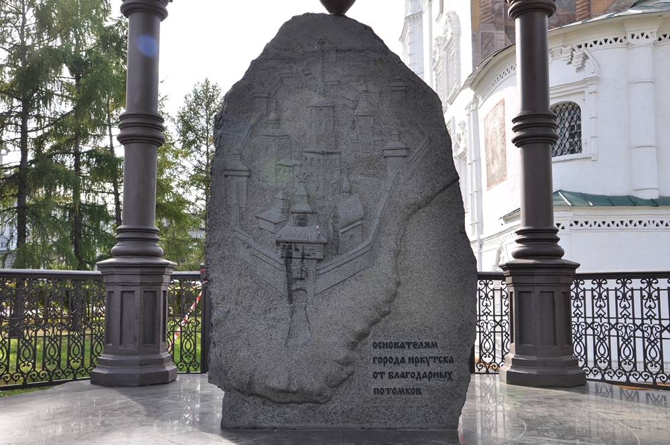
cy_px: 222
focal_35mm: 38
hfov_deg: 51.3
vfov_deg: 35.4
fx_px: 697
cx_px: 335
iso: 200
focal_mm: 25
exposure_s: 1/160
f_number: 9
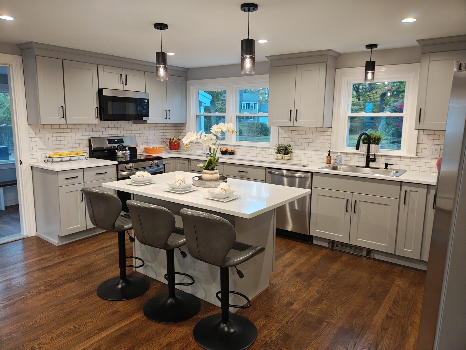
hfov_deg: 69.4
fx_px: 337
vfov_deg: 54.9
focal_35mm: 25
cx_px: 233
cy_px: 175
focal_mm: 4.68
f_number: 1.7
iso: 1109
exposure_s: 1/60
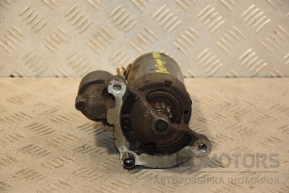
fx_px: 903
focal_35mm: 112
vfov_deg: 12.2
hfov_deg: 18.2
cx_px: 144
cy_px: 96
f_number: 5.3
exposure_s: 1/160
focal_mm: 75
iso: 800
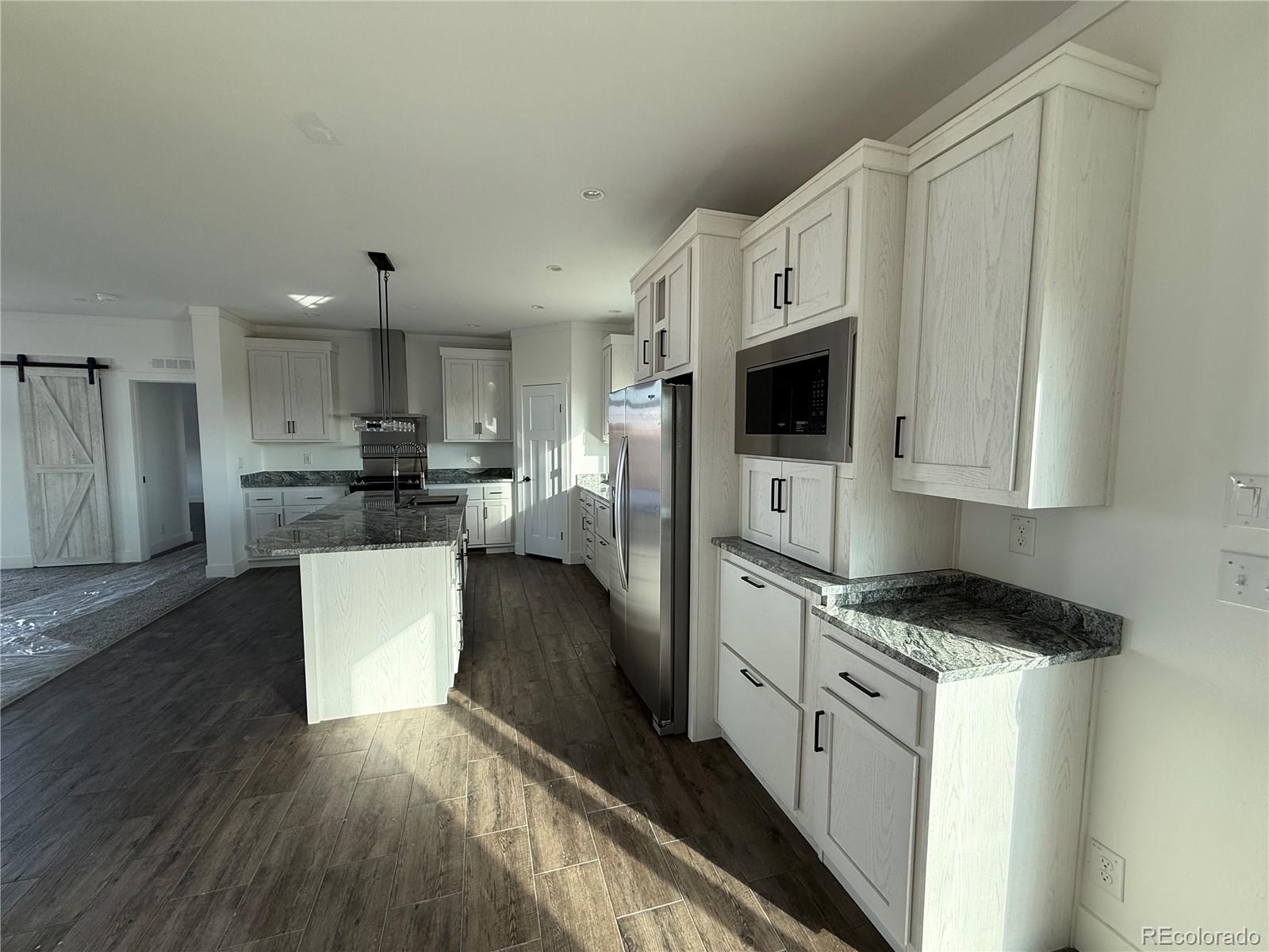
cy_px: 476
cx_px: 634
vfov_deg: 85.7
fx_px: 513
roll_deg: -0.7
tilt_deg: -4.9
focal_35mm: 14
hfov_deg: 102.1
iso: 80
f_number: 2.2
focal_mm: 2.22
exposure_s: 1/99
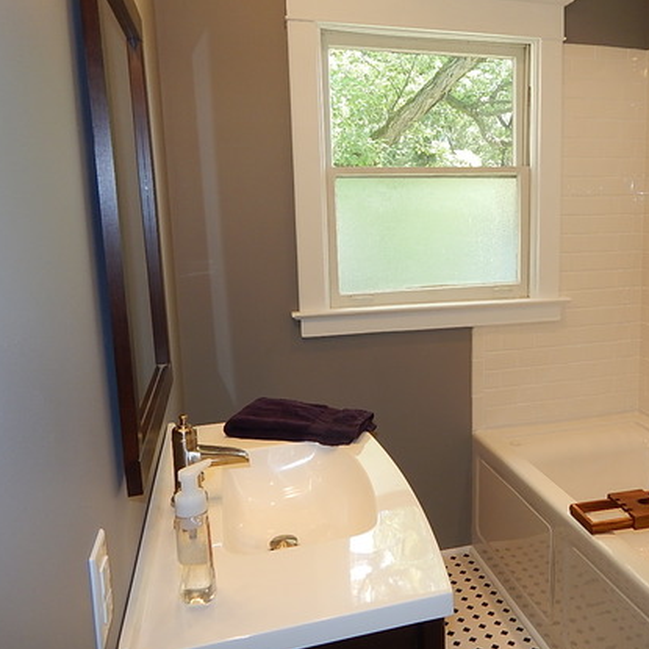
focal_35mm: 30
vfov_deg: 54.0
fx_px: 636
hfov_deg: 52.8
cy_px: 310
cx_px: 443
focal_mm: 4
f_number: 3
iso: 125
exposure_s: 1/60
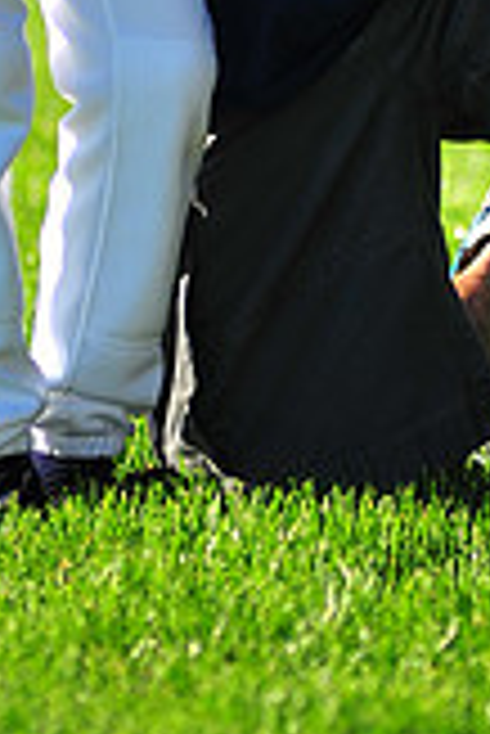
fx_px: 13018
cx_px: 445
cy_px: -446
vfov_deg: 3.2
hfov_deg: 2.2
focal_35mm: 639
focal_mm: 180
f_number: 3.5
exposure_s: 1/1250
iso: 200
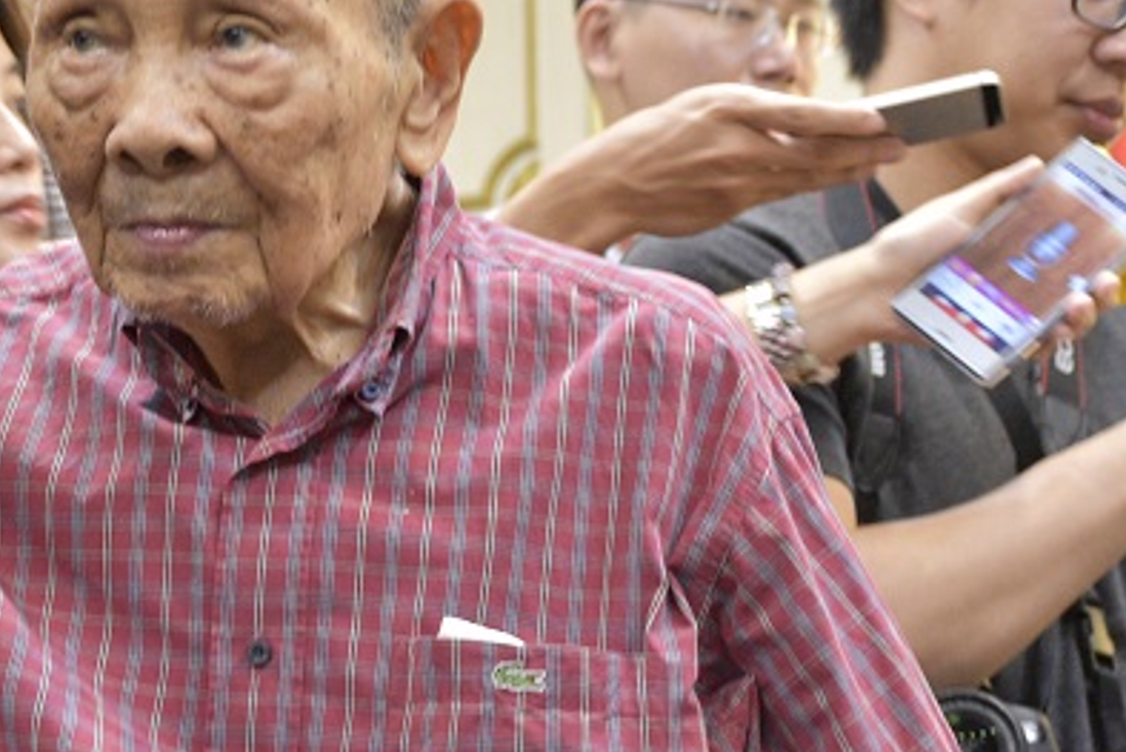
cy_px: 183
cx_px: 286
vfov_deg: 12.4
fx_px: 3442
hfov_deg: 18.5
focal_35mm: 110
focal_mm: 34
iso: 2000
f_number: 4.2
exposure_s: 1/50
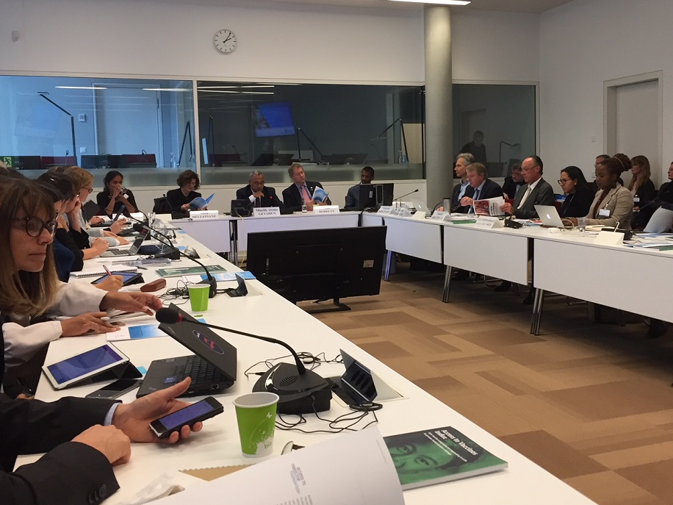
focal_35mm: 38
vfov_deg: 37.6
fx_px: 739
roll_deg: -0.5
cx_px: 392
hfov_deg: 48.8
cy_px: 215
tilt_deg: -3.9
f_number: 2.2
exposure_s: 1/33
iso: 50
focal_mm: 4.15
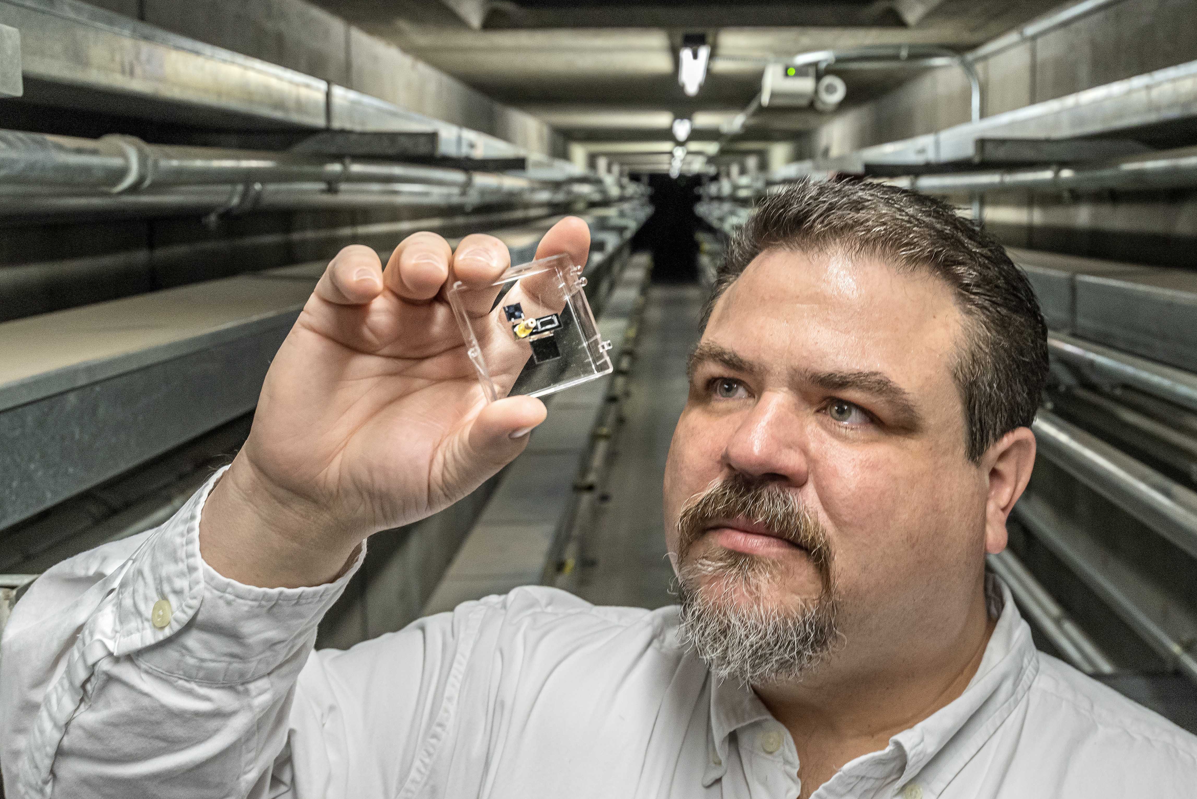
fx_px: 1530
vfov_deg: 29.2
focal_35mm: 46
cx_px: 740
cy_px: 302
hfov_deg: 42.4
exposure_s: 1/40
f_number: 7.1
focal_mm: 35
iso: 1600
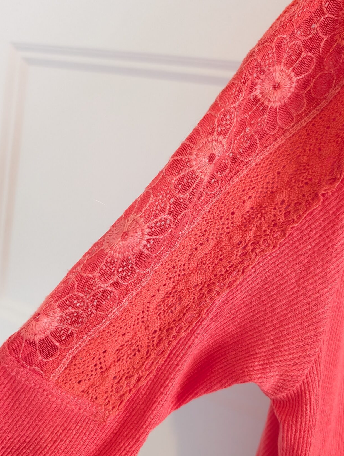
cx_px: 182
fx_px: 396
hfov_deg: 46.9
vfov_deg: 59.8
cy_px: 249
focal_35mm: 30
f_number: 1.68
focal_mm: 6.9
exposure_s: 1/120
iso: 815
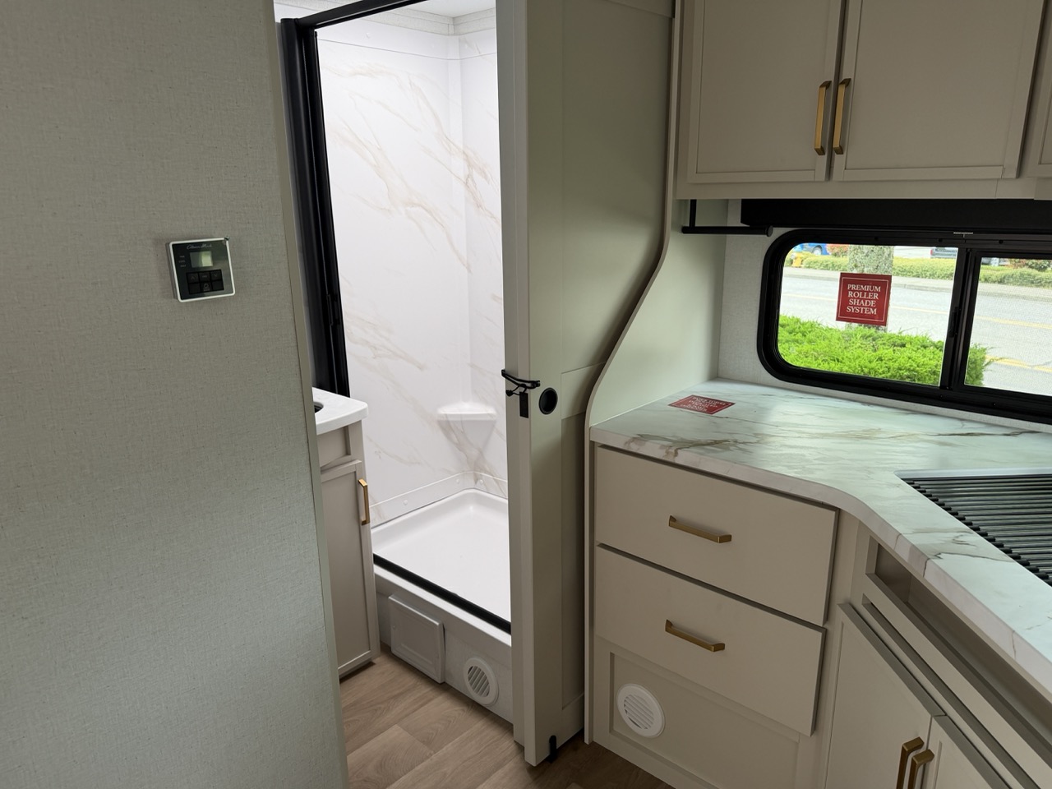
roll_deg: -0.7
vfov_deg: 56.8
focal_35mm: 24
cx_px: 526
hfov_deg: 71.6
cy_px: 394
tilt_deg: -12.8
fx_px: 729
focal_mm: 6.76
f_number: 1.78
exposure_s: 1/121
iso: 125
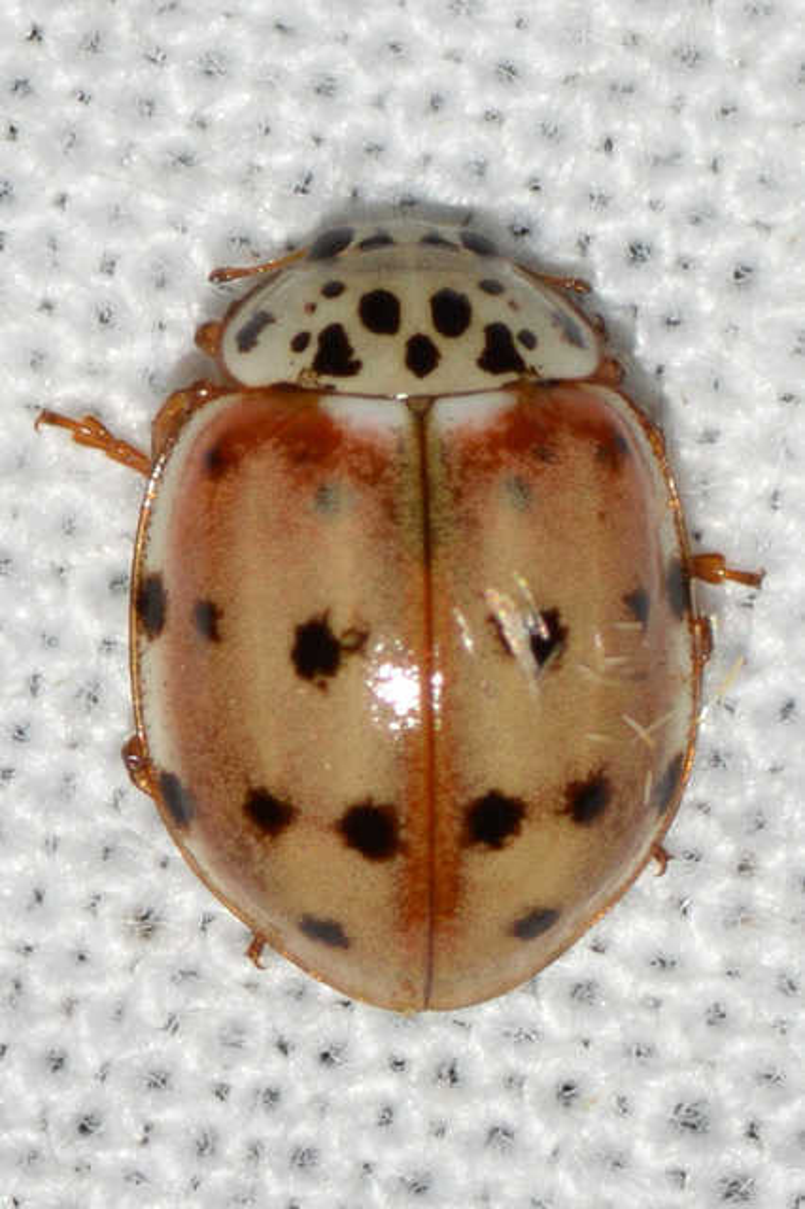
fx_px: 5036
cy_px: 604
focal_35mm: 150
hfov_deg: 9.1
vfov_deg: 13.7
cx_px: 402
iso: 100
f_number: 20
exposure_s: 1/200
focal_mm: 100
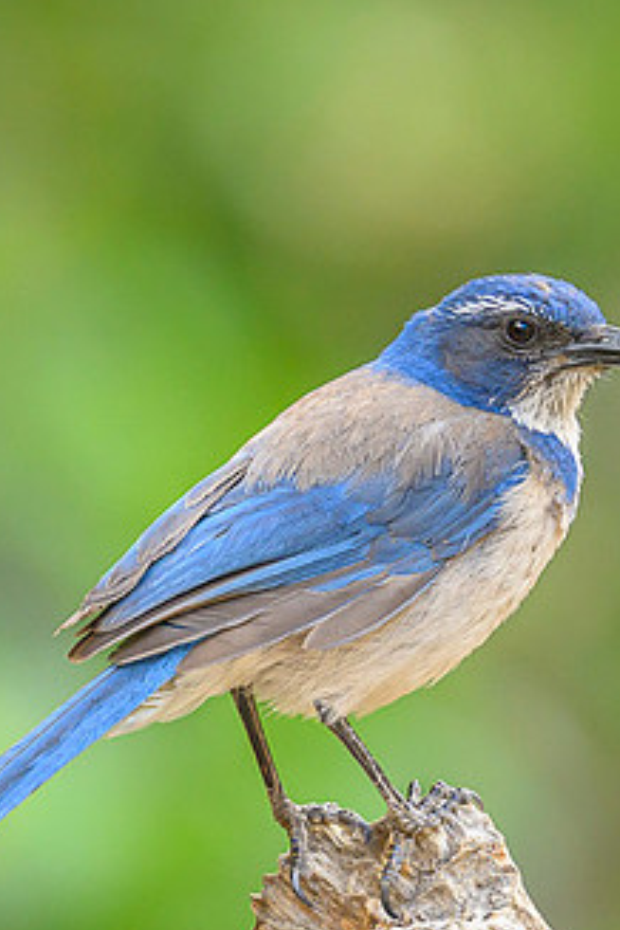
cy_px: 490
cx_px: 652
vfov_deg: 1.4
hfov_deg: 0.9
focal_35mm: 1505
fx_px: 38876
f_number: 4
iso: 800
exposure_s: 1/800
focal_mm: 560
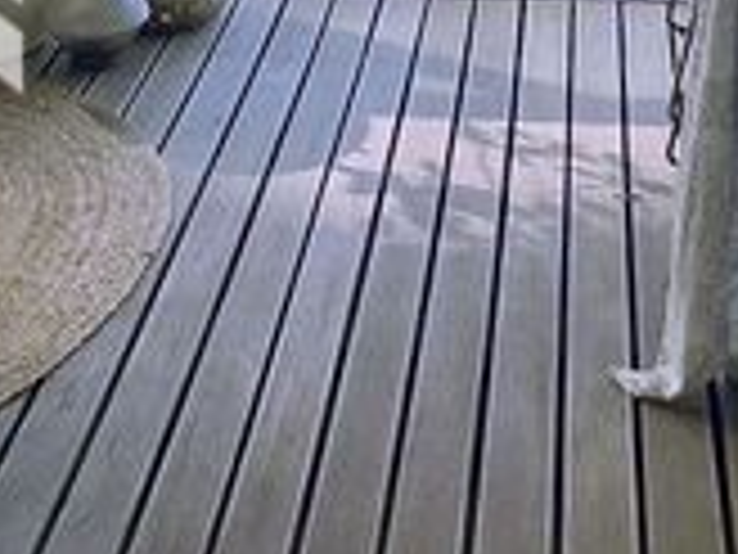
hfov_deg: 24.1
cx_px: 454
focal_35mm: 81
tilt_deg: -17.4
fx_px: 1727
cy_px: -113
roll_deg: +1.5
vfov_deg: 17.4
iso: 32
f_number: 1.8
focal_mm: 1.57
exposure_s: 1/352
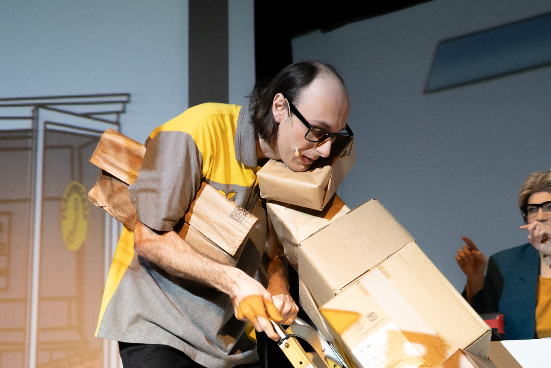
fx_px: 735
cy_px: 184
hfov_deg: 41.1
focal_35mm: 48
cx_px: 276
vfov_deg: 28.1
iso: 2000
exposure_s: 1/60
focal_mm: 32
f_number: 4
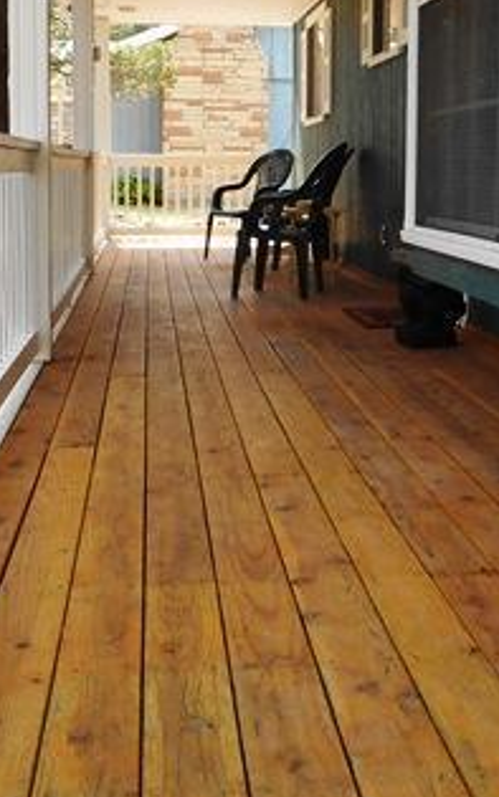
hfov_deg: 23.1
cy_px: 271
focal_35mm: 56
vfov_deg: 35.9
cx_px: 301
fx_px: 1218
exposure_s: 1/250
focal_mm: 4.7
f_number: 3.4
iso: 140
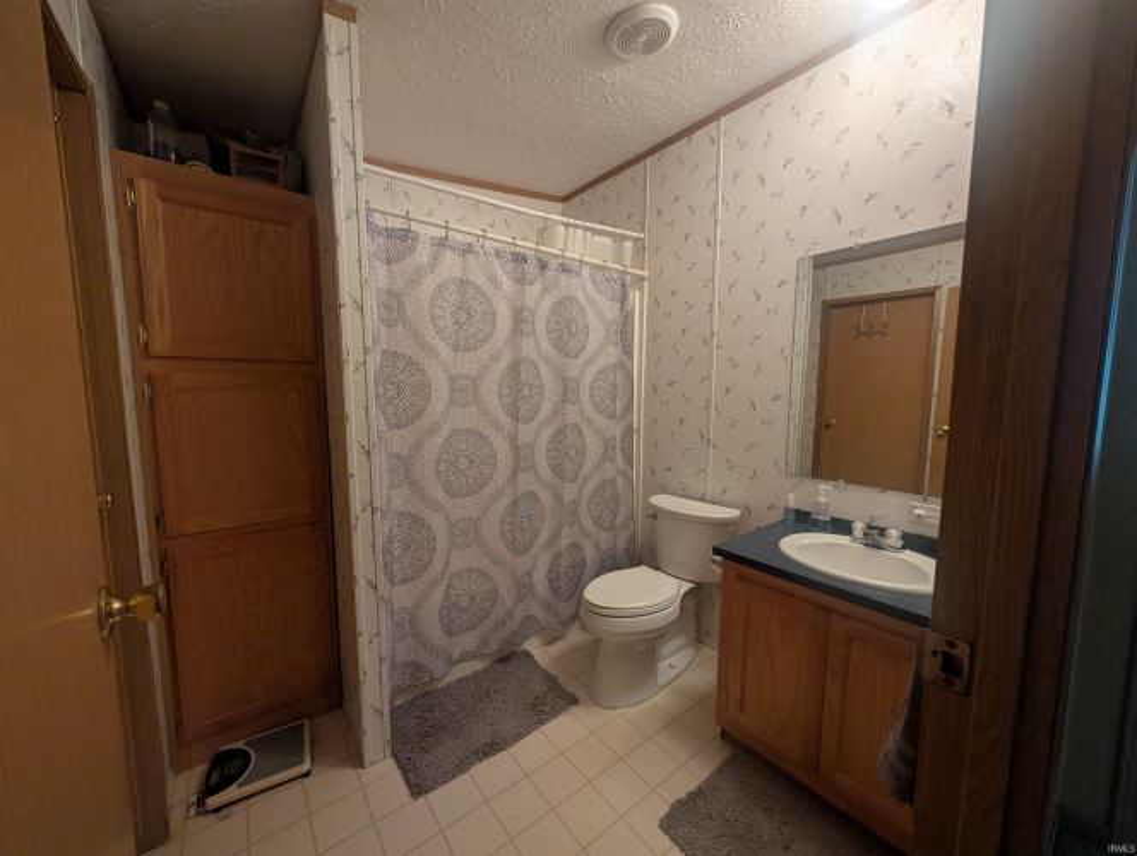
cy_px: 428
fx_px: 395
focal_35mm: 12
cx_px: 568
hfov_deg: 110.5
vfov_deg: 94.6
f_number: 1.7
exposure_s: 1/40
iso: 115
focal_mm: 2.02
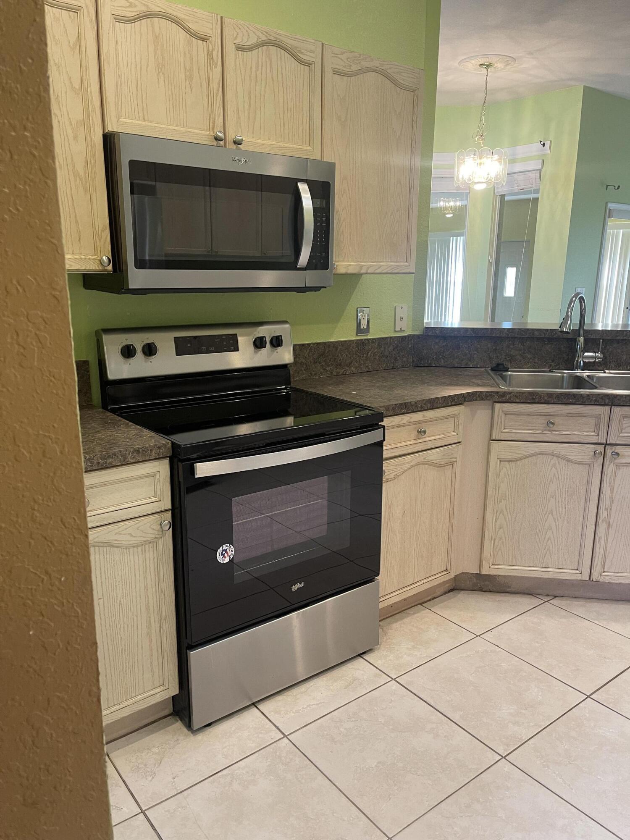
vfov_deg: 69.4
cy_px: 420
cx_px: 315
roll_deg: -0.3
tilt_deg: -14.8
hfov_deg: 54.9
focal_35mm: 25
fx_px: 607
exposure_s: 1/60
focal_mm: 5.1
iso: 200
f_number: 1.6
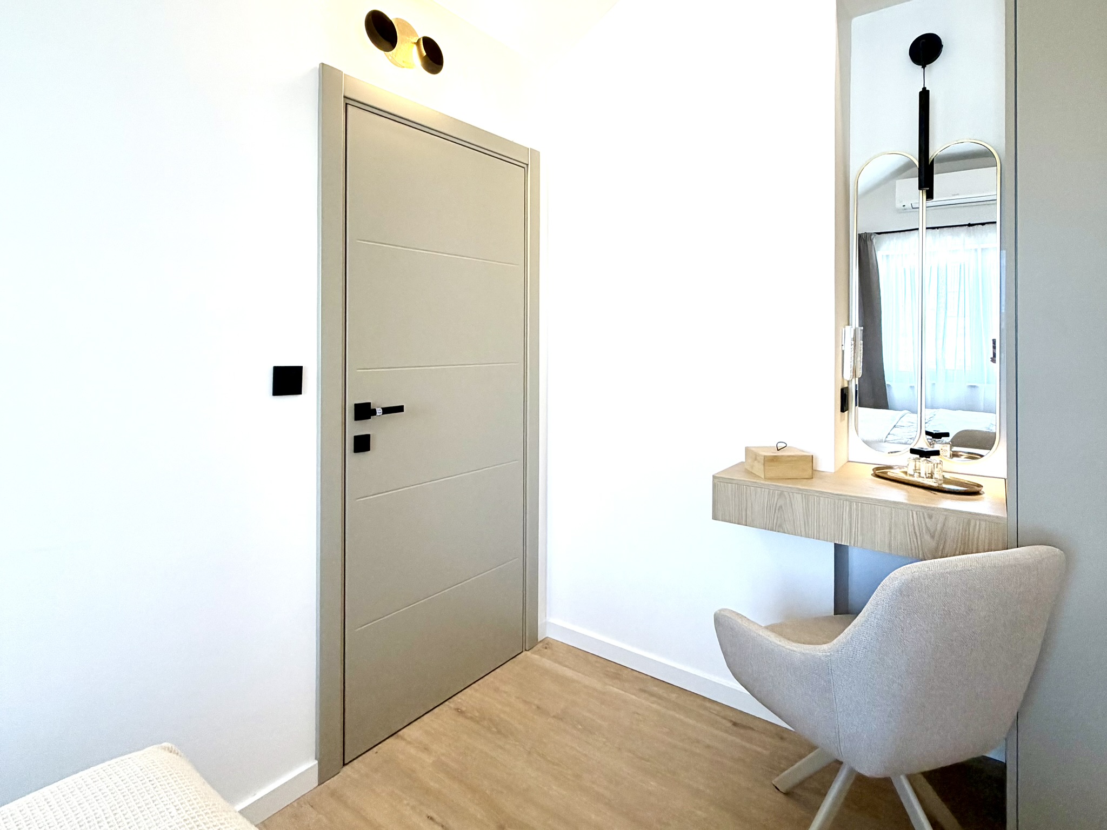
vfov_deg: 85.7
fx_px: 448
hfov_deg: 102.1
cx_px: 554
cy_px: 415
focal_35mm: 14
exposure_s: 1/100
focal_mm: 2.22
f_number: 2.2
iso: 125
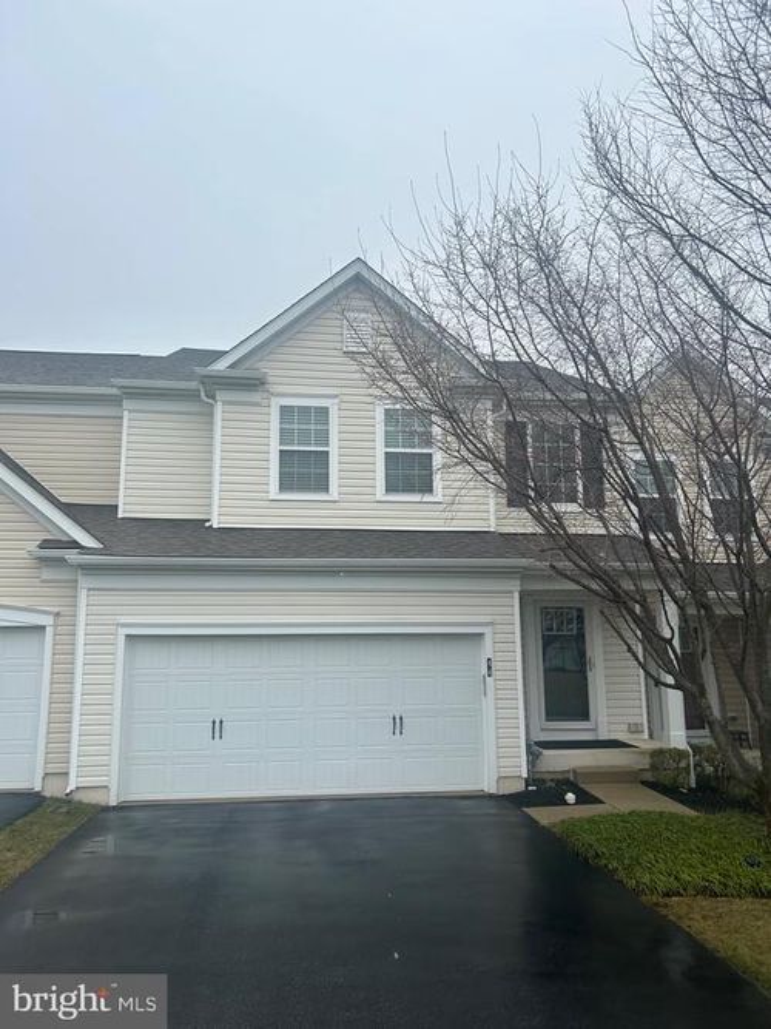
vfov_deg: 67.3
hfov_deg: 53.0
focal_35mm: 26
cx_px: 386
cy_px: 514
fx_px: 772
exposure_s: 1/1377
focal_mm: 5.7
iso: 50
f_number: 1.5
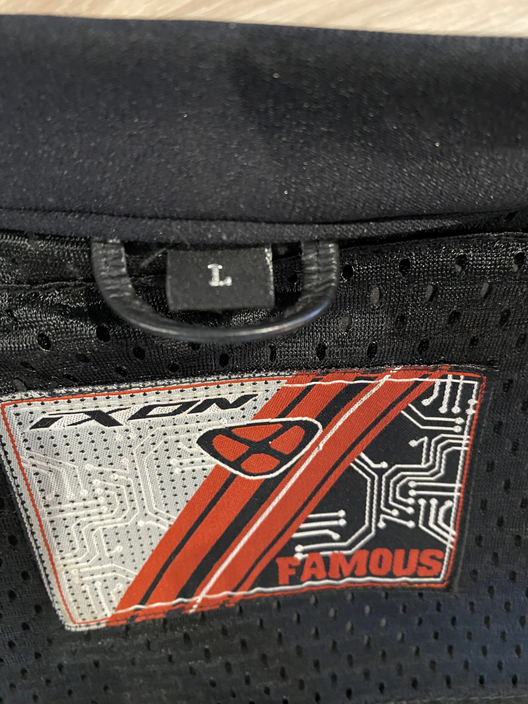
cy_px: 352
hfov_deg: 54.9
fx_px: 508
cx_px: 264
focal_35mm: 25
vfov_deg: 69.4
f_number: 1.8
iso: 800
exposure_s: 1/25
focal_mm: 4.25
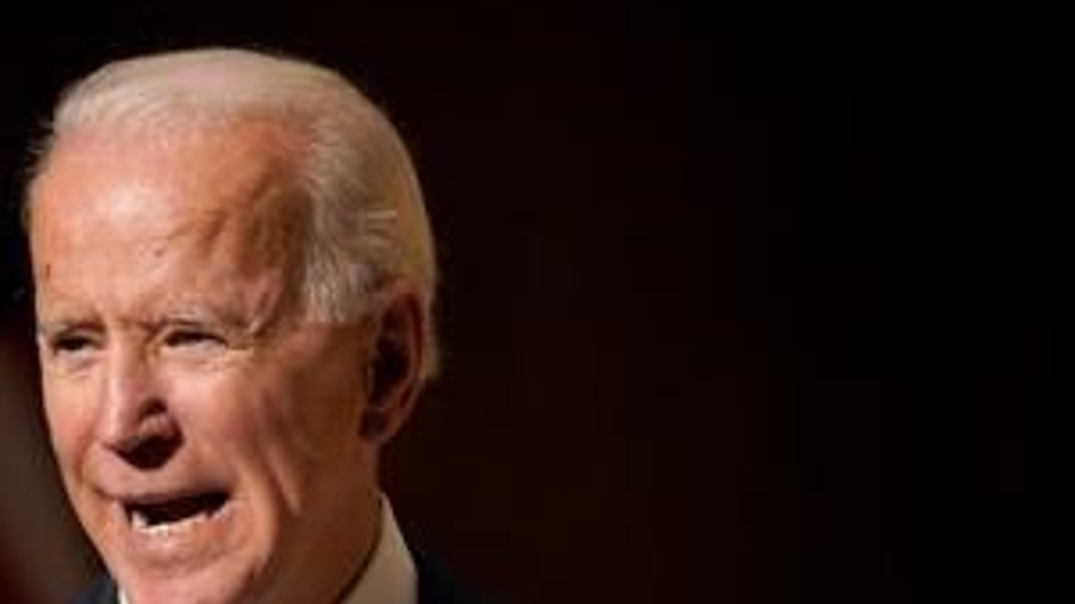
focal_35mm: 1130
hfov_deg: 1.9
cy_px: 752
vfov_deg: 1.1
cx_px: 71
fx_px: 32196
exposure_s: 1/800
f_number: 4
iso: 3200
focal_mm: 500
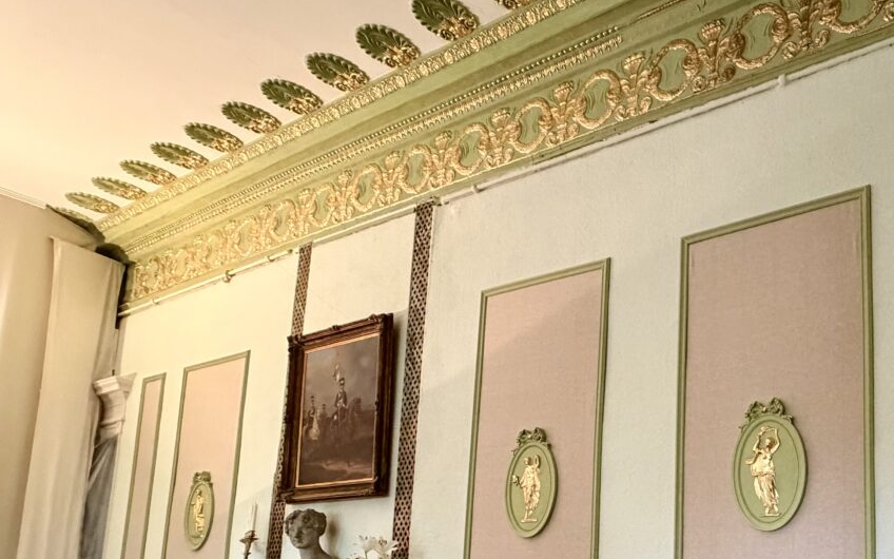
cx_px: 801
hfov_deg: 57.3
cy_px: 496
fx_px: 682
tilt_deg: +8.3
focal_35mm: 28
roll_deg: +0.4
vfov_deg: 41.3
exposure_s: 1/50
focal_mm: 2.22
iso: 500
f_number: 2.2
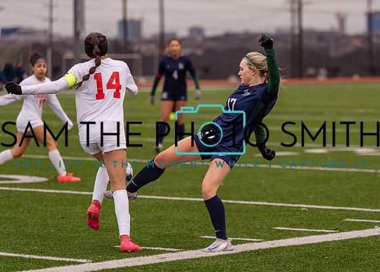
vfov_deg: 8.1
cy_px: 148
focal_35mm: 178
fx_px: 1919
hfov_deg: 11.3
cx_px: 248
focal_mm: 138
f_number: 2.8
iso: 400
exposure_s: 1/1250
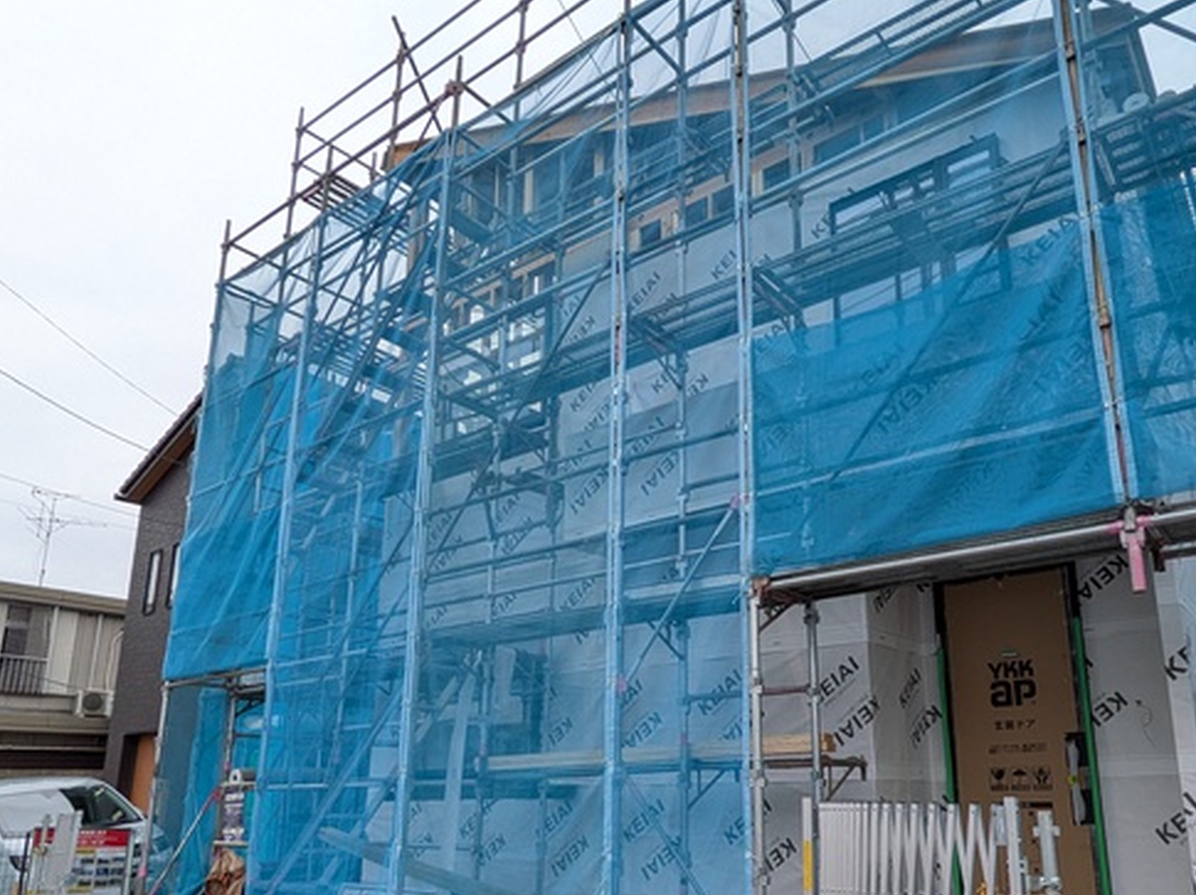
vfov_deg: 52.1
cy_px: 593
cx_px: 730
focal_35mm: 26
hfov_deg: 66.6
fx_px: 898
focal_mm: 1.83
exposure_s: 1/590
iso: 50
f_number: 2.2
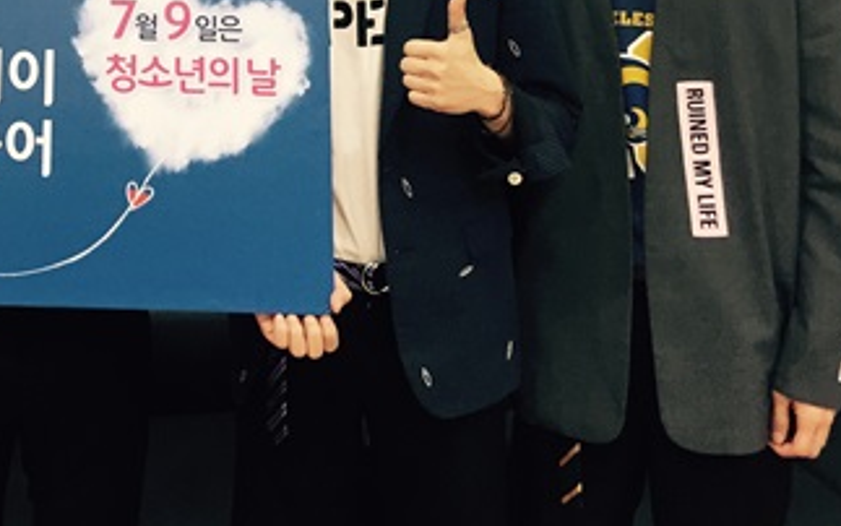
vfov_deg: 20.2
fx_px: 1398
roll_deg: -0.5
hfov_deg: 31.5
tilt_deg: -5.3
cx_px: 44
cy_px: -76
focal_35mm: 61
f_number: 2.2
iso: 80
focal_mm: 4.15
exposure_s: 1/30
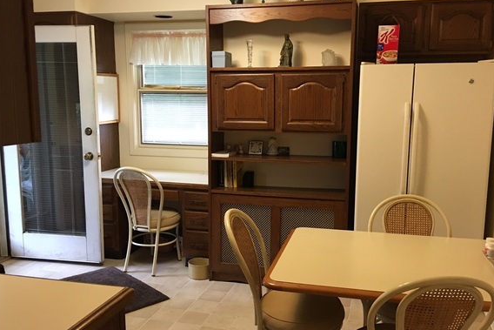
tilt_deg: -9.8
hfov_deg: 55.8
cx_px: 258
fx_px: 467
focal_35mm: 34
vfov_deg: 38.9
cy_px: 177
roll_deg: -1.1
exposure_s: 1/15
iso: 100
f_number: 2.2
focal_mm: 4.15
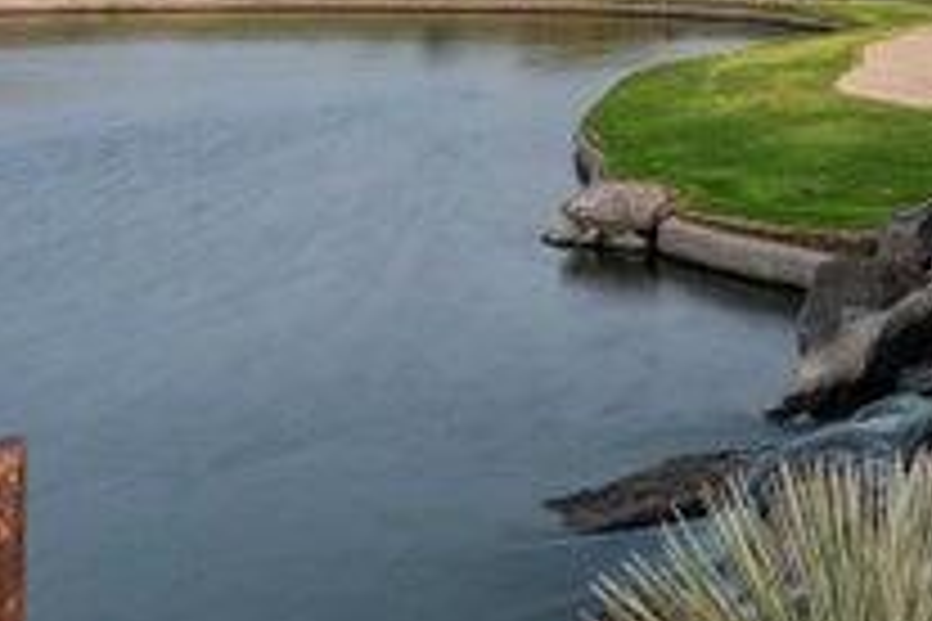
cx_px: 1612
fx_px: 1683
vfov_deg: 19.8
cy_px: -99
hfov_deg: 21.8
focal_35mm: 65
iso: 400
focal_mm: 14
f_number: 8
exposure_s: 2
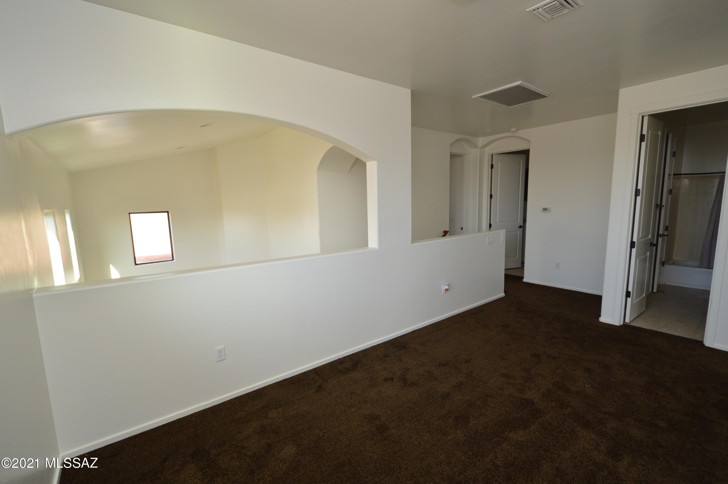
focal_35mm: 15
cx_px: 364
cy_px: 242
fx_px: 303
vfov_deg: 77.2
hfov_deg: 100.4
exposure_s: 1/80
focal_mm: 10
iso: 400
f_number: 4.5
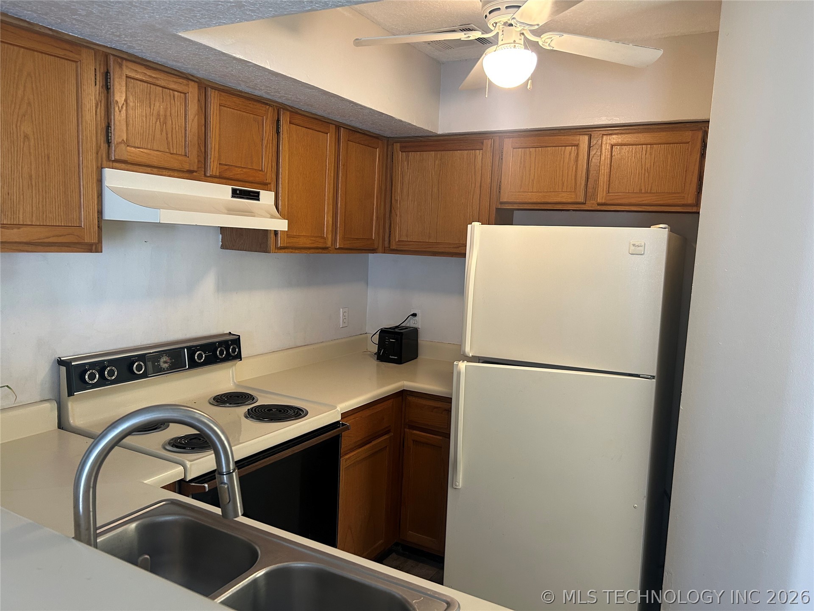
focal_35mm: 26
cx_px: 407
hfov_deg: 67.3
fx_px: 611
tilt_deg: -7.6
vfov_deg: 53.1
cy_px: 306
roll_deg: -2.2
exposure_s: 1/60
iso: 125
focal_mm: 5.7
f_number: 1.5
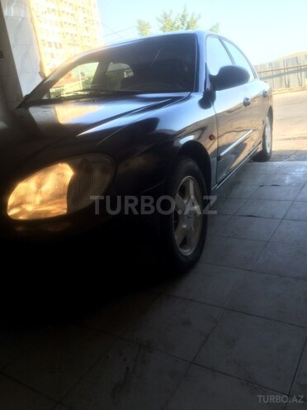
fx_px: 343
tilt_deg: -20.5
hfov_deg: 48.2
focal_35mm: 29
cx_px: 154
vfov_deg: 61.7
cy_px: 205
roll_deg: +10.1
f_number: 2.2
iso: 32
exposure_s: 1/218
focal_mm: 4.15
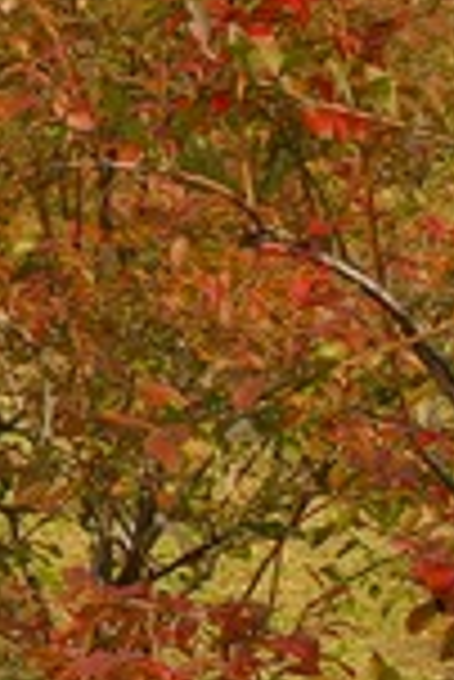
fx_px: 2548
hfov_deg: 9.6
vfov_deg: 15.1
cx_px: -398
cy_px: 223
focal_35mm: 135
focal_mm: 28
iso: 200
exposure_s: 1/250
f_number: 11
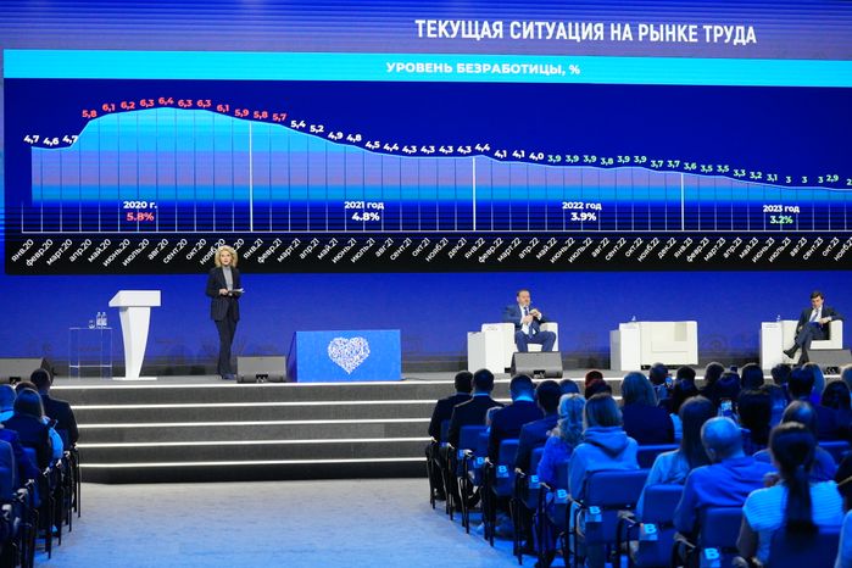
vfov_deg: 19.5
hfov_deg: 28.8
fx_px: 1657
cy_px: 284
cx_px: 426
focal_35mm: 70
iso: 4000
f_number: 3.2
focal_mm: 70
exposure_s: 1/640
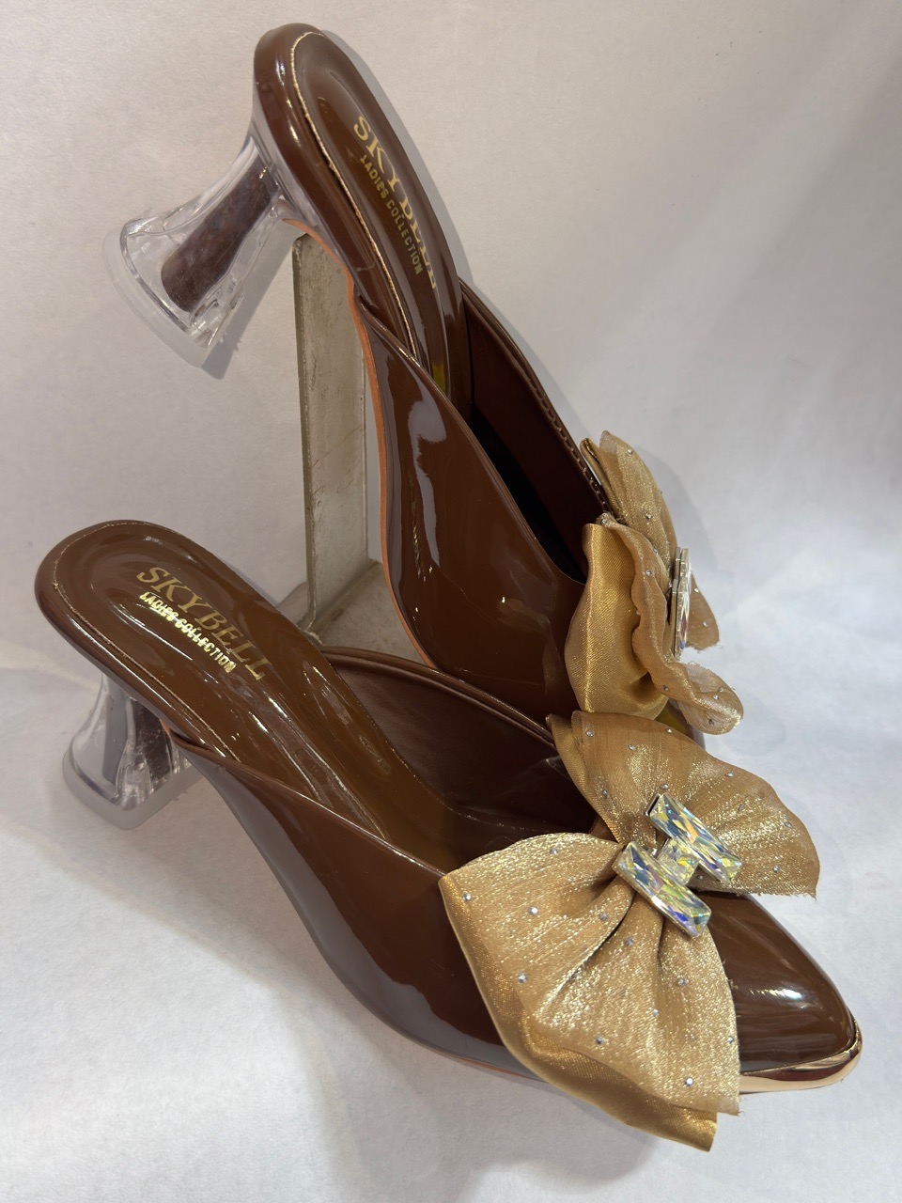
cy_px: 602
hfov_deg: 40.7
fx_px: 1216
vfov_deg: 52.6
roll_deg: -5.9
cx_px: 451
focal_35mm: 35
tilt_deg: -37.5
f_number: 1.78
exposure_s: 1/100
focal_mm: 6.76
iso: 100
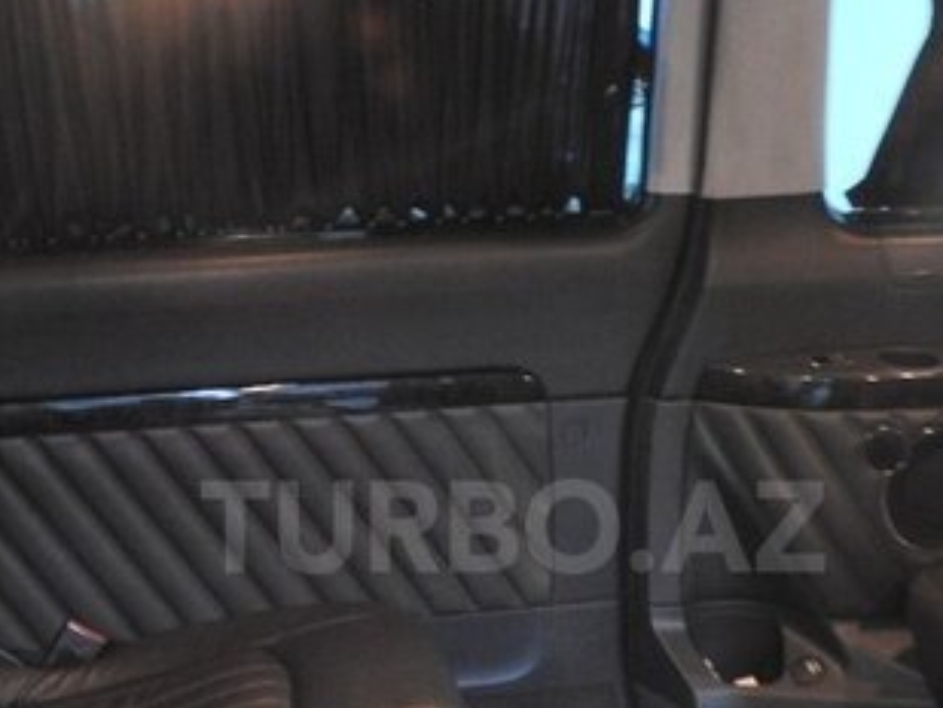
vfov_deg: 22.7
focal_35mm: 64
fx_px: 1744
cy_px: 526
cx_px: 513
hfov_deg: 30.2
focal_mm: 5.4
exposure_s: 1
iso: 800
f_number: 3.5
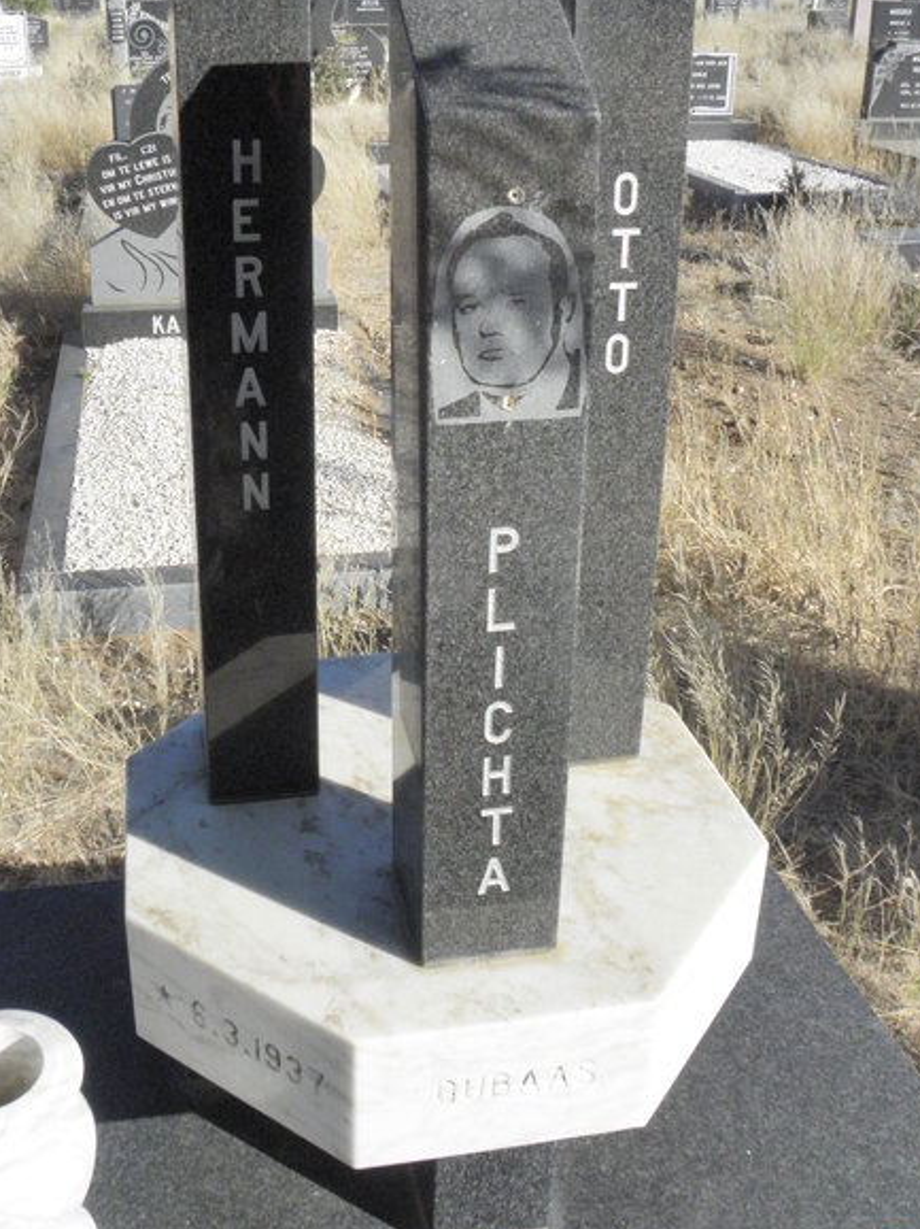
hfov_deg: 39.6
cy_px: 466
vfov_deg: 50.9
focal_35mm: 36
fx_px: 1277
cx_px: 397
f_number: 6.3
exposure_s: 1/800
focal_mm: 4.6
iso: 200
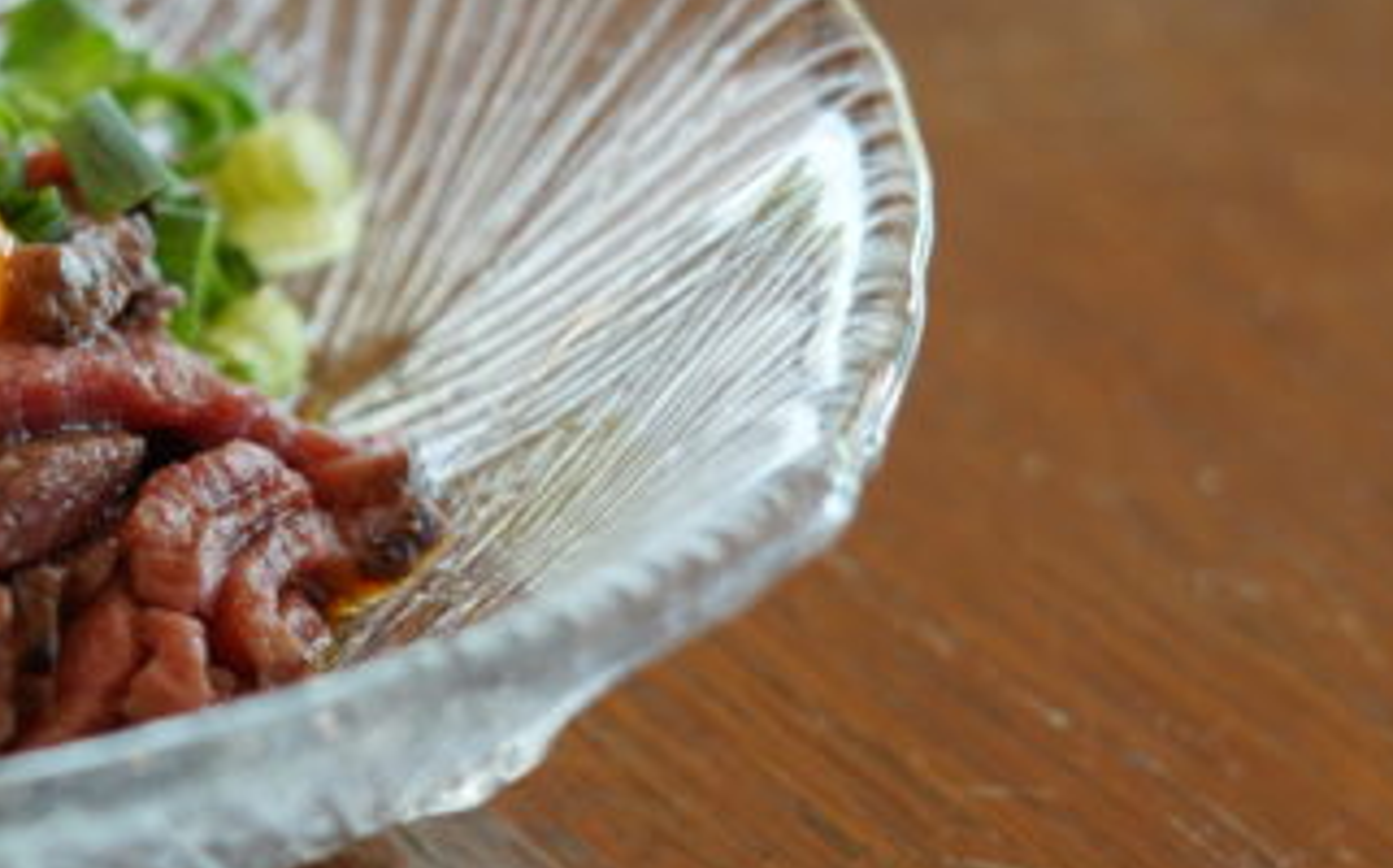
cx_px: -408
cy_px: 280
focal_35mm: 159
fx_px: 6031
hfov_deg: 12.8
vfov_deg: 8.2
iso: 800
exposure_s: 1/160
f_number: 4
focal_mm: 50
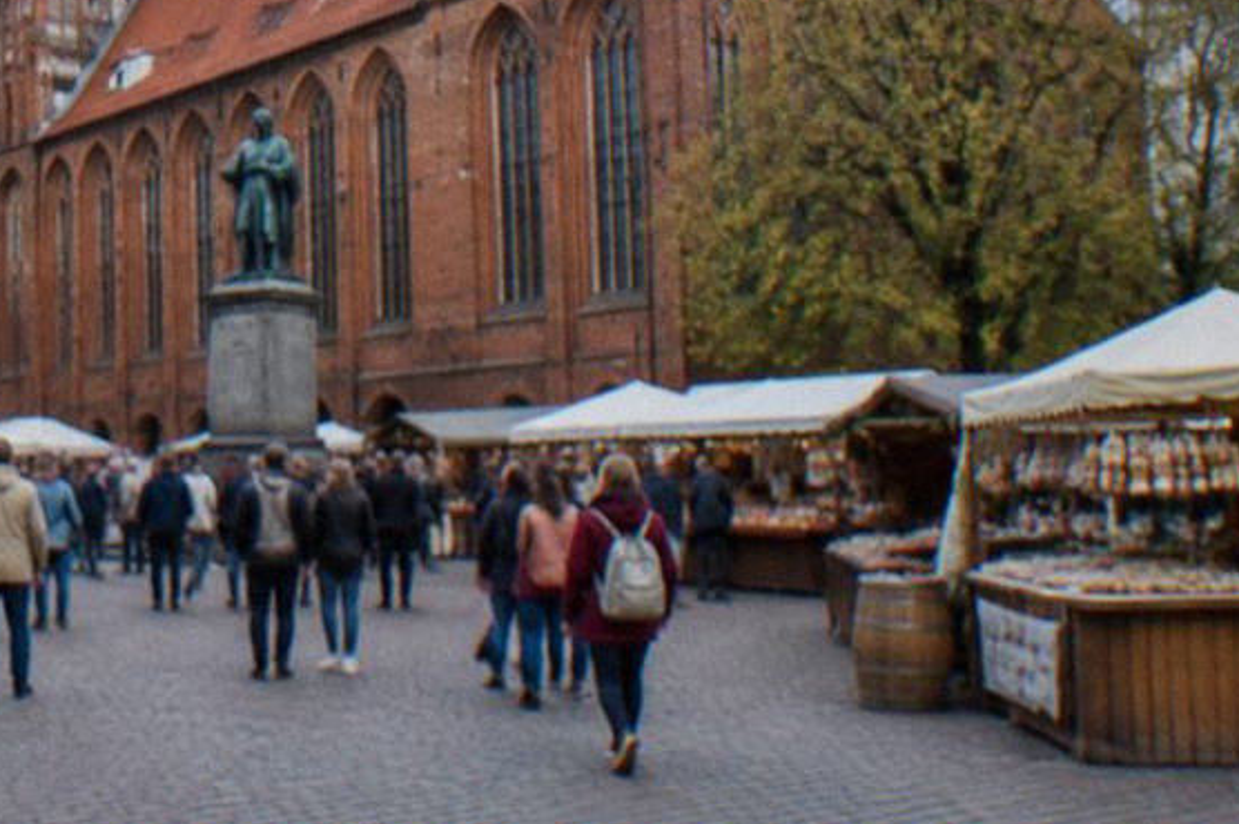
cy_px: 138
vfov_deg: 18.7
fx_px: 2476
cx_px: 172
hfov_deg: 27.3
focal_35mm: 72
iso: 500
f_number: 7.1
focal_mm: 40
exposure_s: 1/500
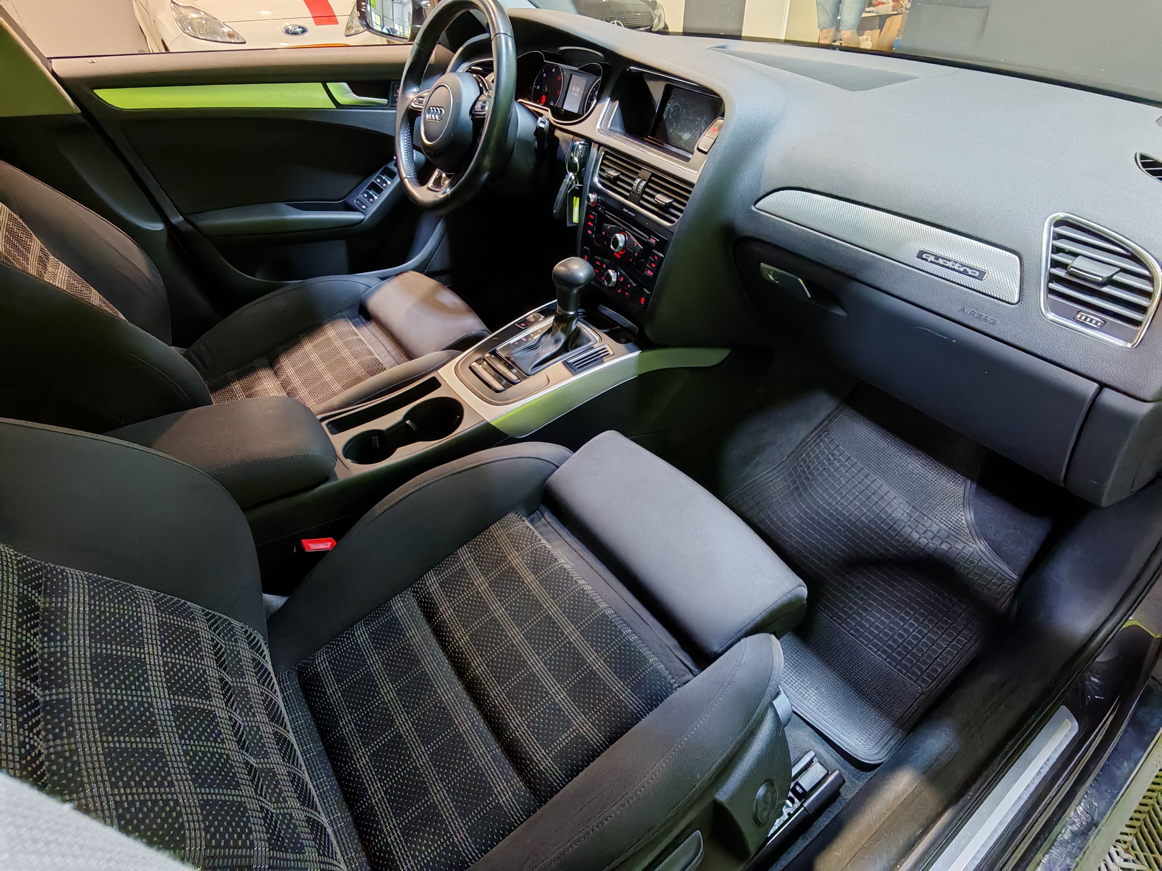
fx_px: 604
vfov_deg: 71.6
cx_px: 581
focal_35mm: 18
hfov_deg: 87.8
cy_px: 436
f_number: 2
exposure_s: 1/33
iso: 320
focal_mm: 1.82
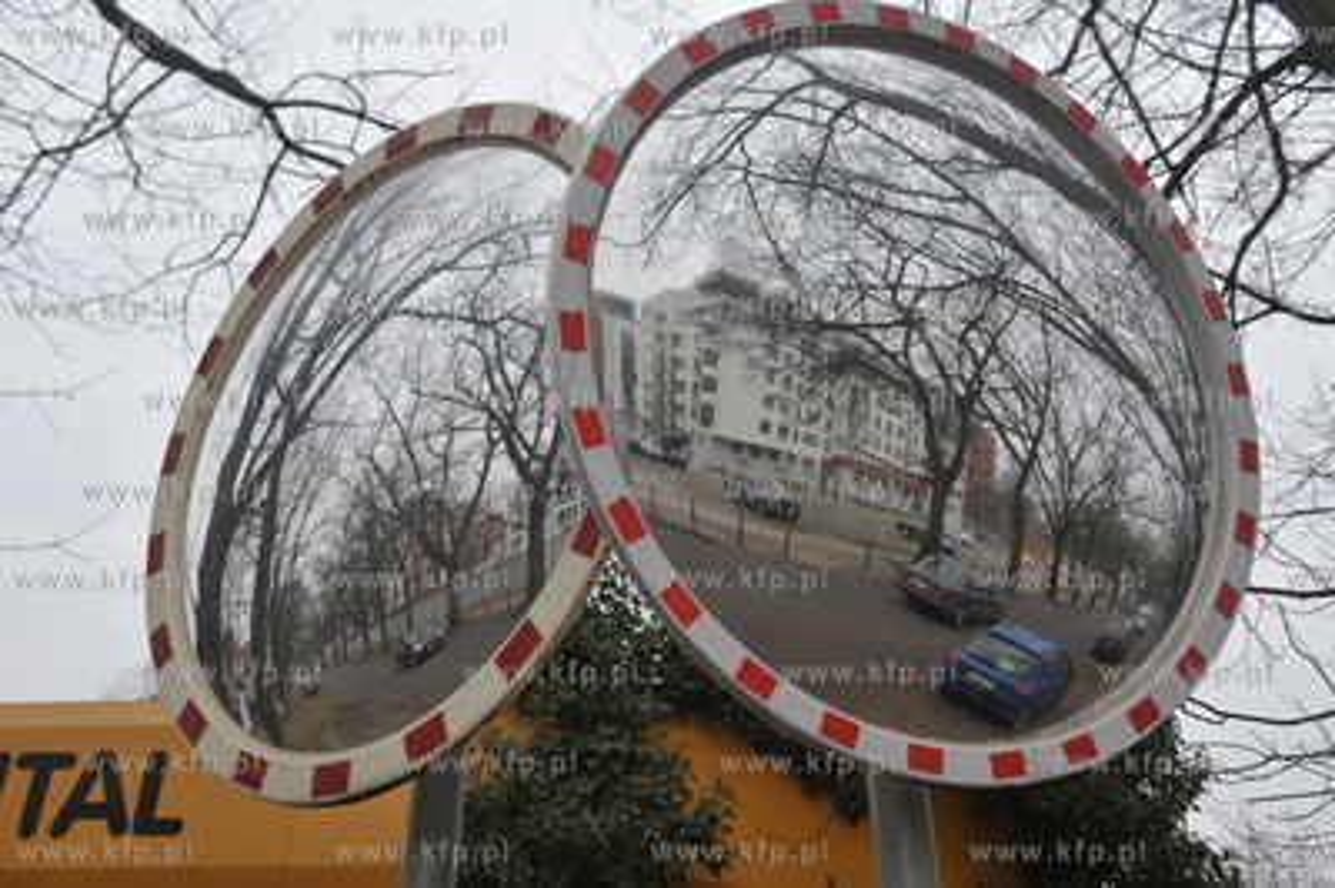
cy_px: 444
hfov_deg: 50.7
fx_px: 1408
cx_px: 668
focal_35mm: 38
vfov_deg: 35.0
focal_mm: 38
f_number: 5.6
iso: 400
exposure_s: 1/640
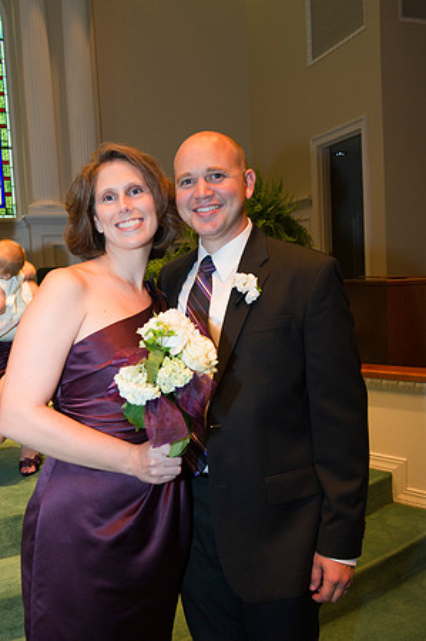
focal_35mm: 35
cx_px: 213
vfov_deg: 54.5
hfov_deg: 37.8
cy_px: 320
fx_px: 623
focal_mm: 35
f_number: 5
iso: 1600
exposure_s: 1/50
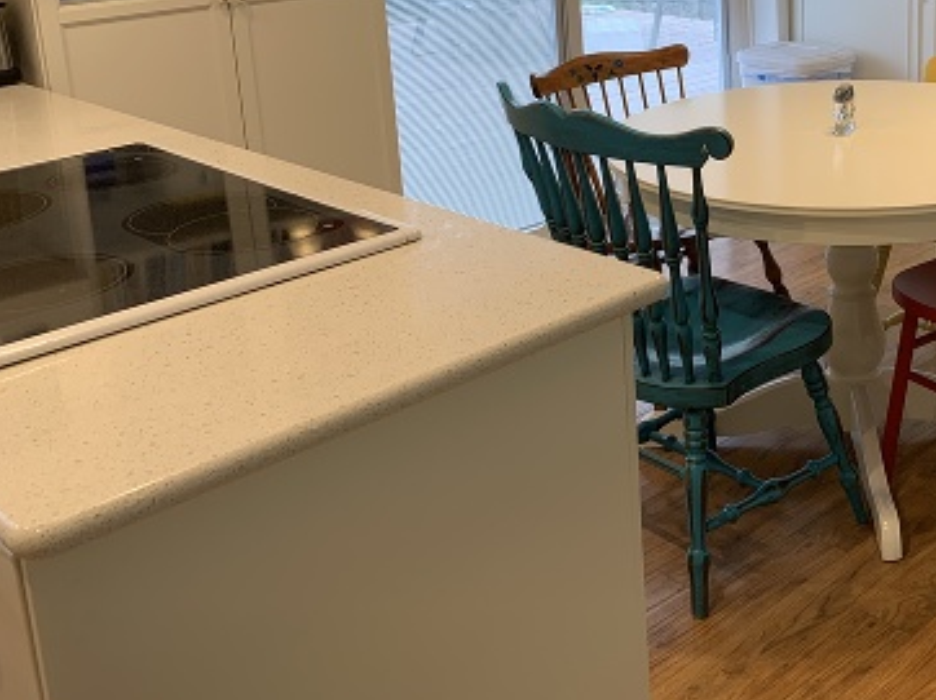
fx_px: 1243
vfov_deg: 30.5
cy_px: 114
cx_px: 804
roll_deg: +0.8
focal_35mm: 46
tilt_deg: -13.8
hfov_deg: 39.0
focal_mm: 4.25
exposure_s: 1/60
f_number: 1.8
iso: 50
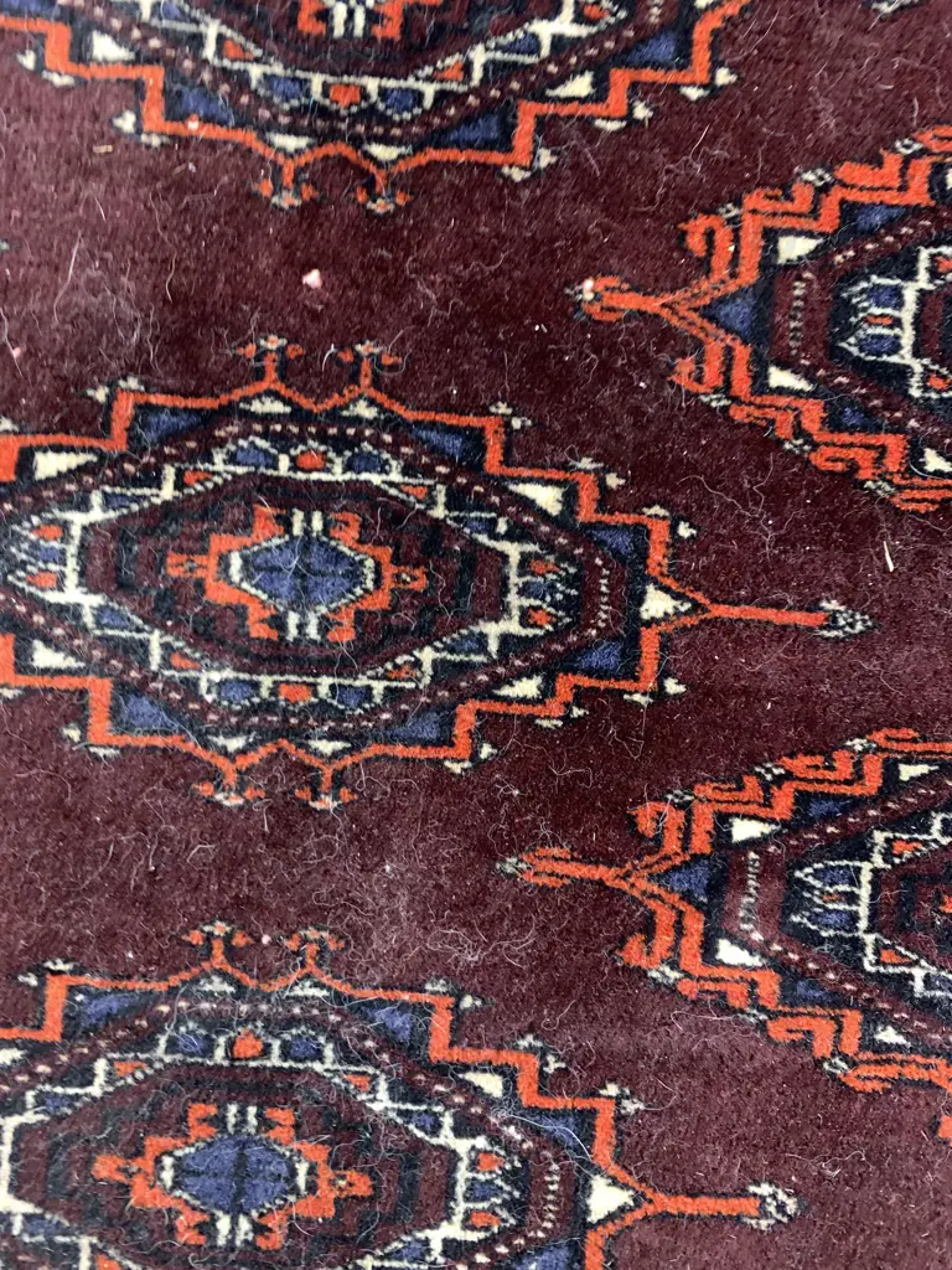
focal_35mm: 26
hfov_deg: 53.1
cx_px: 476
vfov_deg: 67.3
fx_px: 953
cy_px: 635
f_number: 1.8
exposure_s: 1/25
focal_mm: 4.25
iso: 320
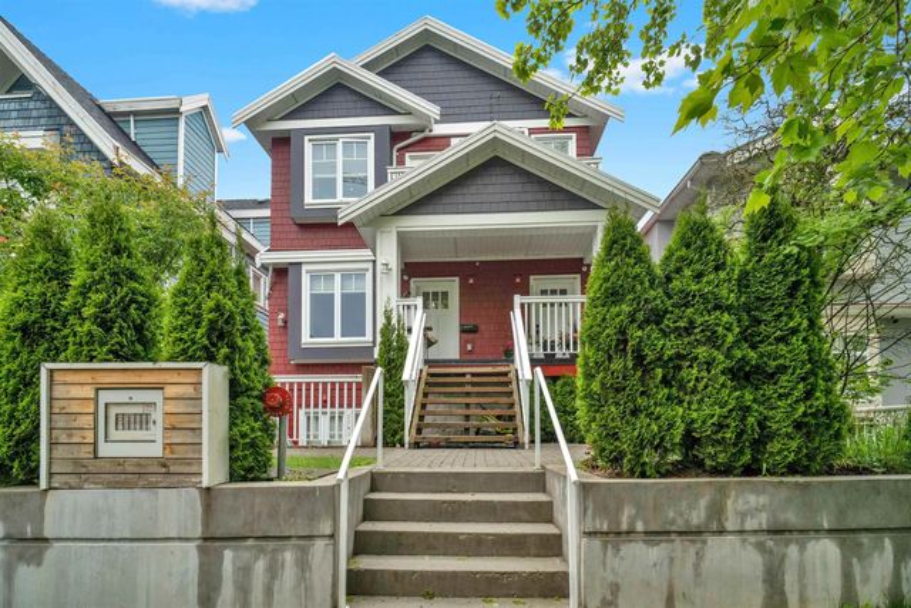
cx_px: 456
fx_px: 405
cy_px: 304
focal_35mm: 16
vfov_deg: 73.8
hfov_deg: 96.7
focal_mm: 16
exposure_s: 1/1250
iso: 2000
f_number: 8
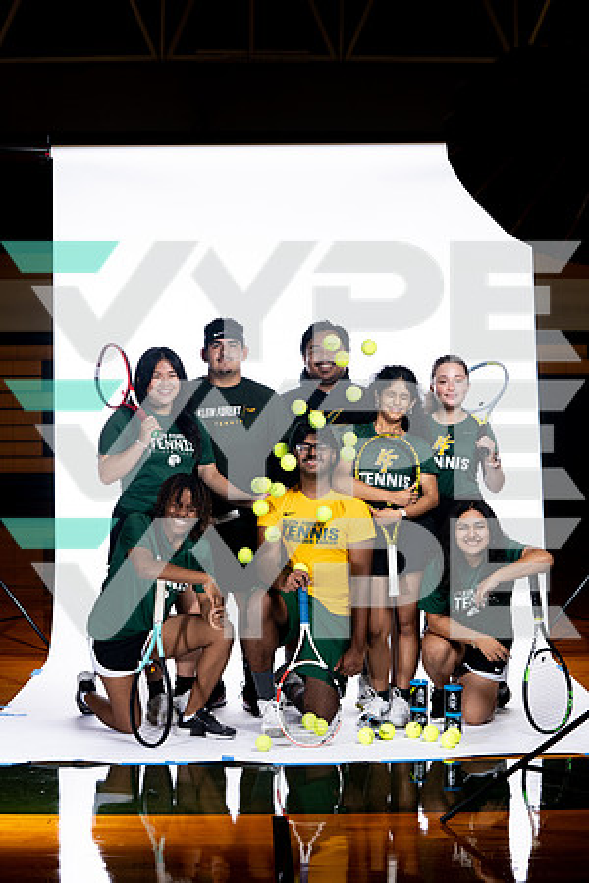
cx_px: 294
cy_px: 442
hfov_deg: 19.5
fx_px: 1718
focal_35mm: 70
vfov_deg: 28.8
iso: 400
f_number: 6.3
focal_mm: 70
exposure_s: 1/250
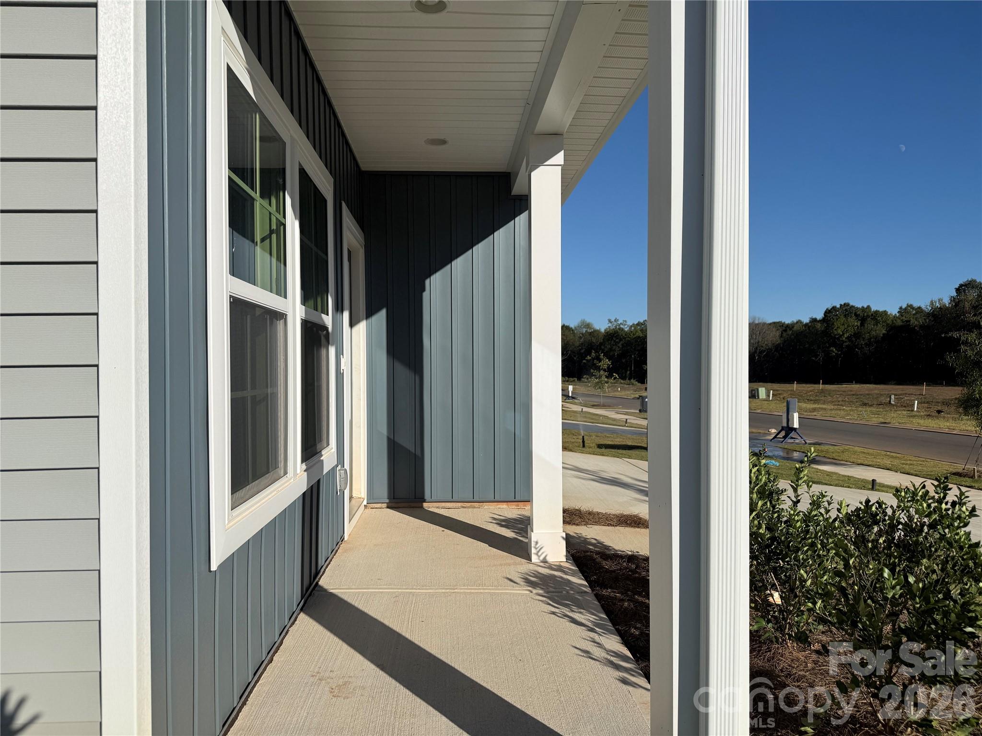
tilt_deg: -0.9
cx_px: 491
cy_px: 368
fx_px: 681
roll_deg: +0.0
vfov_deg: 56.8
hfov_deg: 71.6
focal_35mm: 24
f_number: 1.78
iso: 80
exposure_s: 1/11905
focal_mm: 6.76
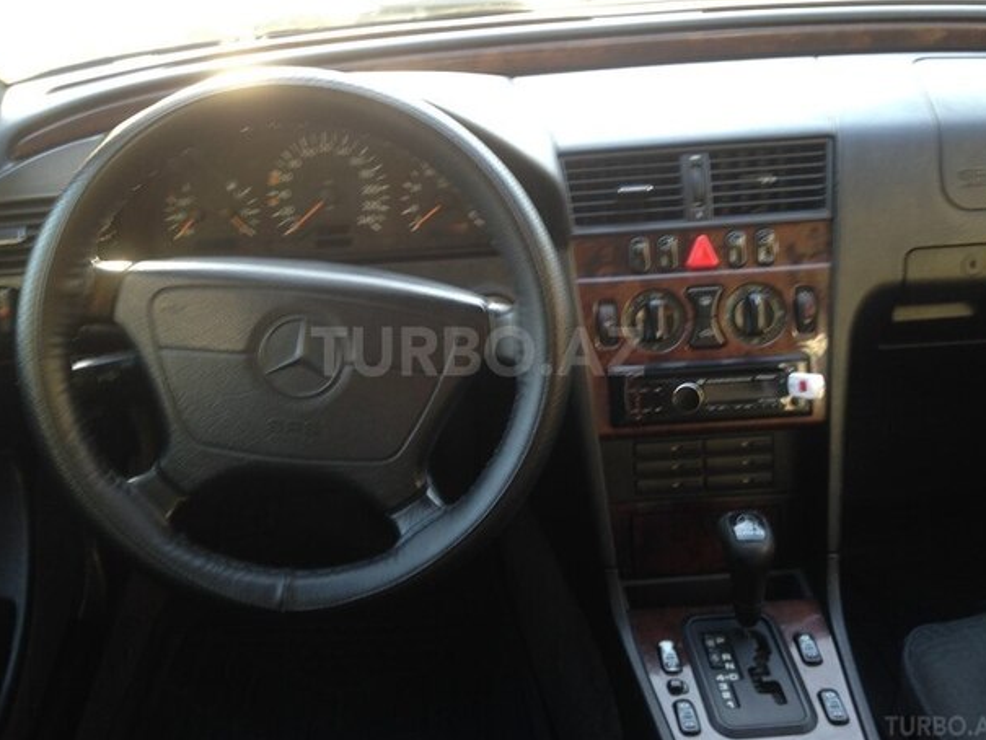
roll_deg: +5.8
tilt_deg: -34.2
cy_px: 351
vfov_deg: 39.7
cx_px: 478
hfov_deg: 51.3
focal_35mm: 36
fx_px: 1026
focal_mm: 4.12
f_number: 2.4
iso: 50
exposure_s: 1/20
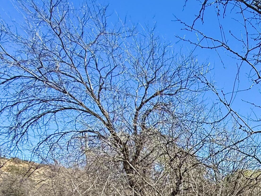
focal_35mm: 38
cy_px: 256
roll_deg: +0.2
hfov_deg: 35.7
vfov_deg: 29.9
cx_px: 328
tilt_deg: -6.5
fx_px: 287
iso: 50
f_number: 2.2
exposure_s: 1/770
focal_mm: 2.22
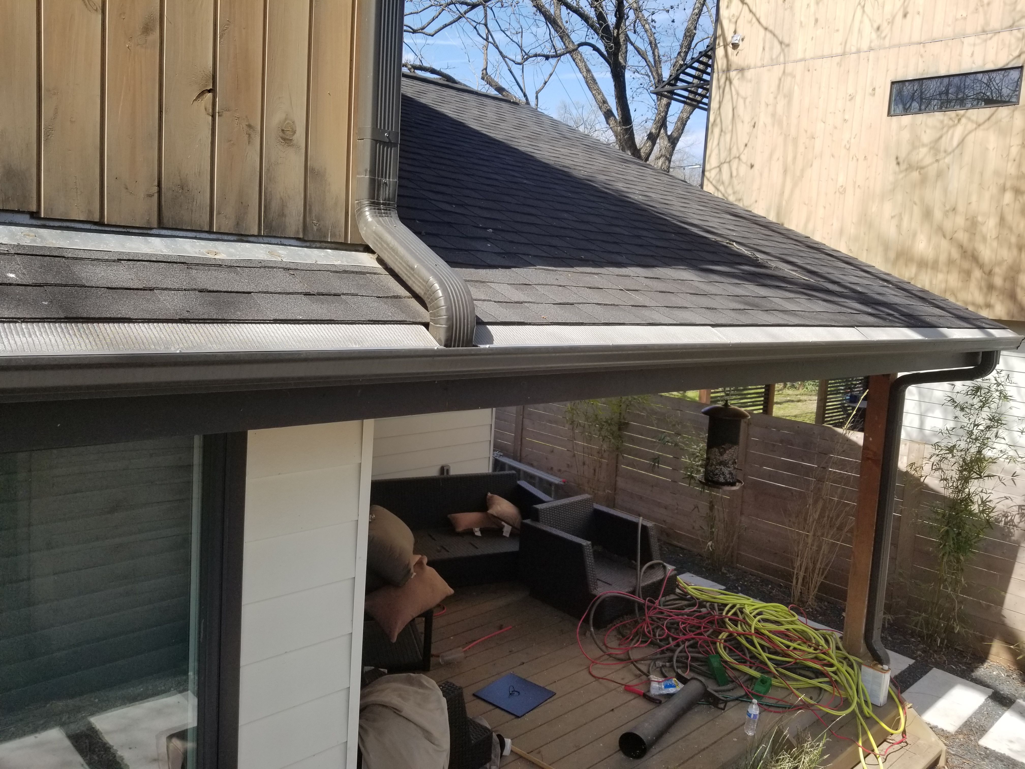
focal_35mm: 26
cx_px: 512
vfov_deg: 53.1
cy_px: 384
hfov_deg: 67.3
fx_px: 770
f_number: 1.7
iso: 50
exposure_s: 1/1372
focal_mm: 4.25
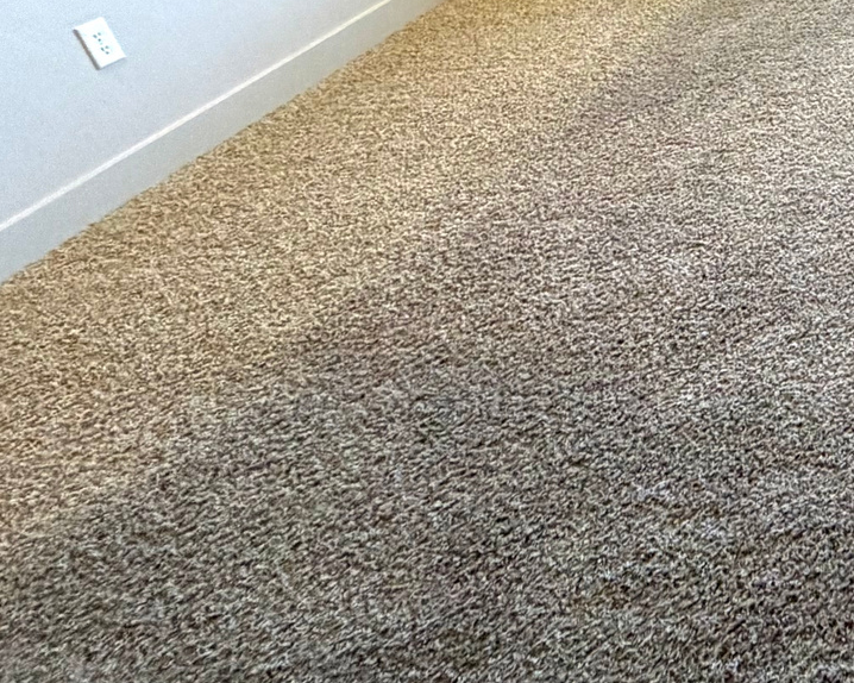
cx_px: 1217
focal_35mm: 39
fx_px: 985
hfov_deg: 30.8
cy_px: 40
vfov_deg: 35.4
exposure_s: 1/60
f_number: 2.2
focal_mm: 2.22
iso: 200
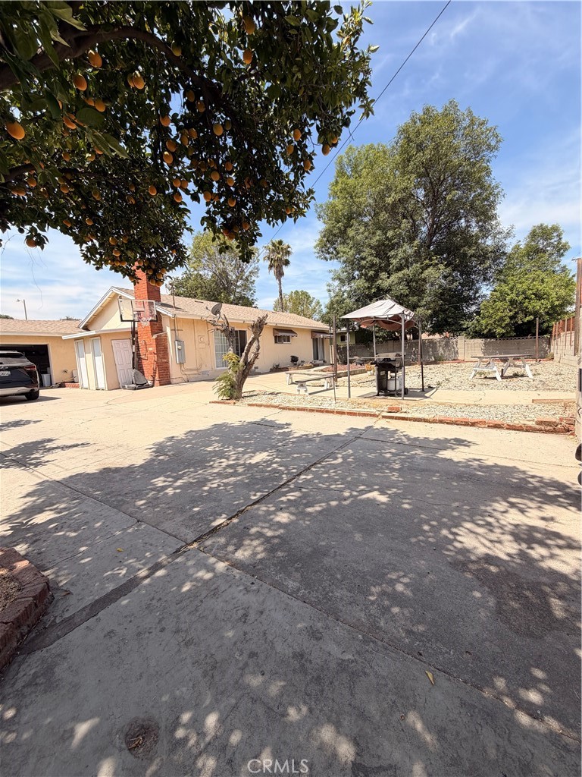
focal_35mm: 14
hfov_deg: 85.7
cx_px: 291
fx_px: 314
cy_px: 388
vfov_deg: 102.1
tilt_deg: -6.3
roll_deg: +2.6
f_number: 2.2
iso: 25
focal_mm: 2.22
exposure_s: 1/770
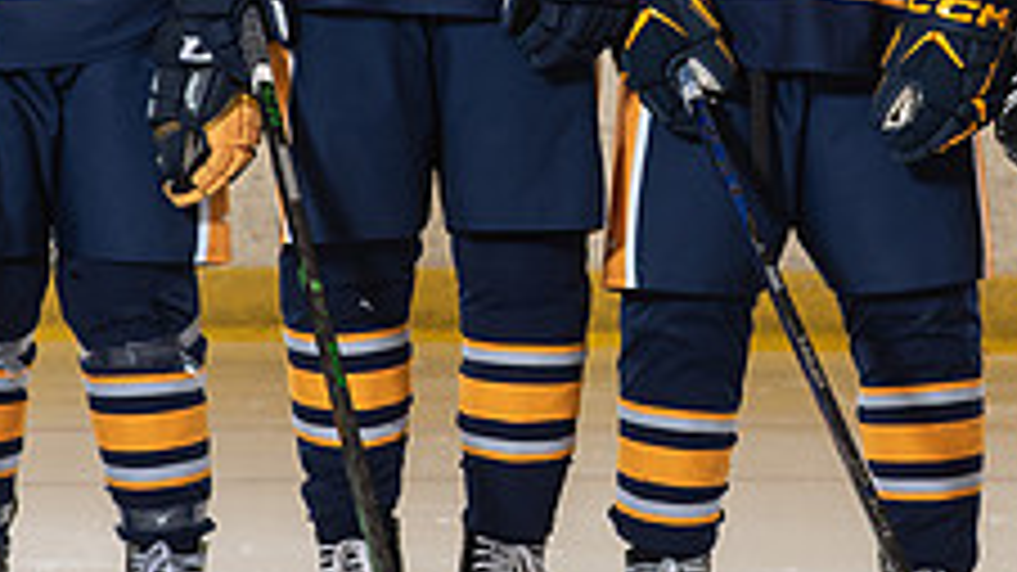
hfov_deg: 7.6
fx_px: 7603
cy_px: 51
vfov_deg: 4.3
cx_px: 701
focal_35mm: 282
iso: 640
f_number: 5.6
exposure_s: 1/250
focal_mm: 85
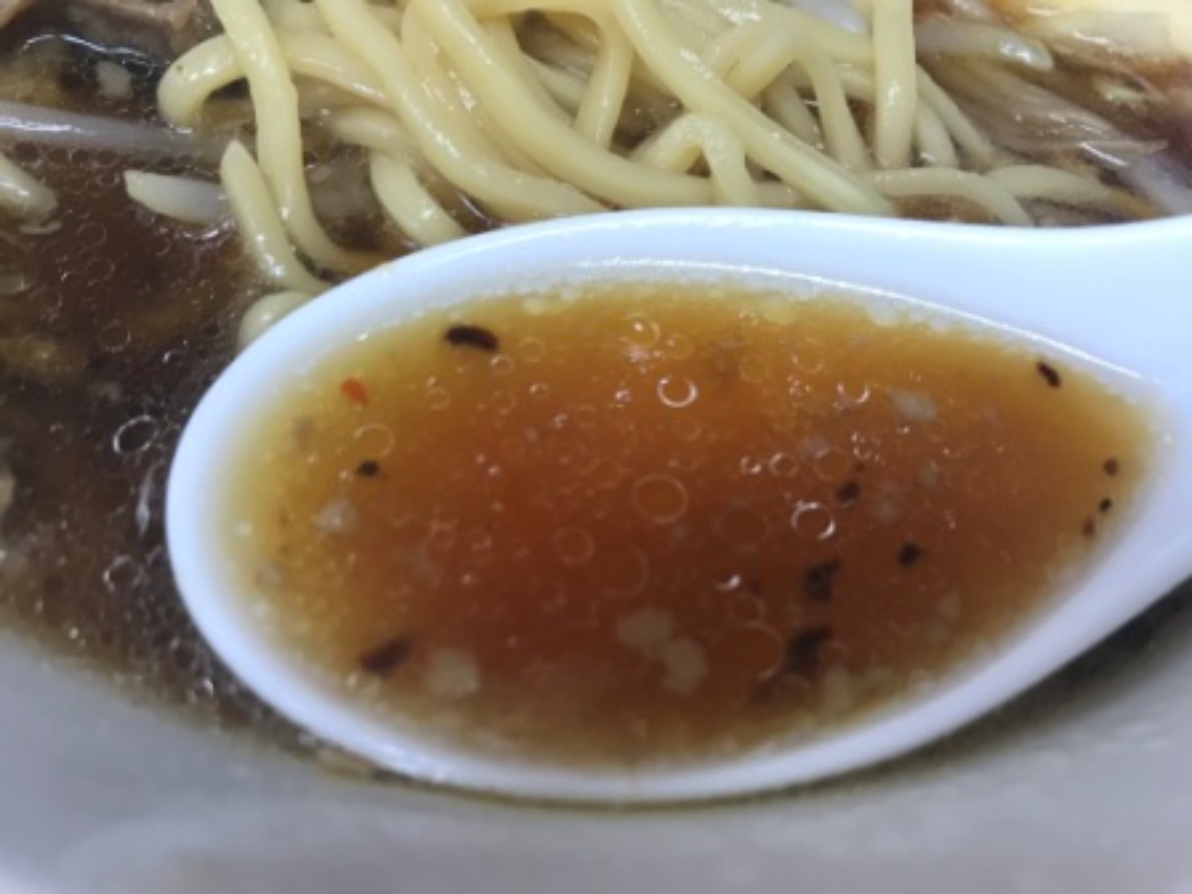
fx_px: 964
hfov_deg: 63.4
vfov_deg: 49.7
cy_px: 447
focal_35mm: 28
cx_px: 596
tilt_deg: -55.7
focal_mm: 3.99
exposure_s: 1/24
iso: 40
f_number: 1.8
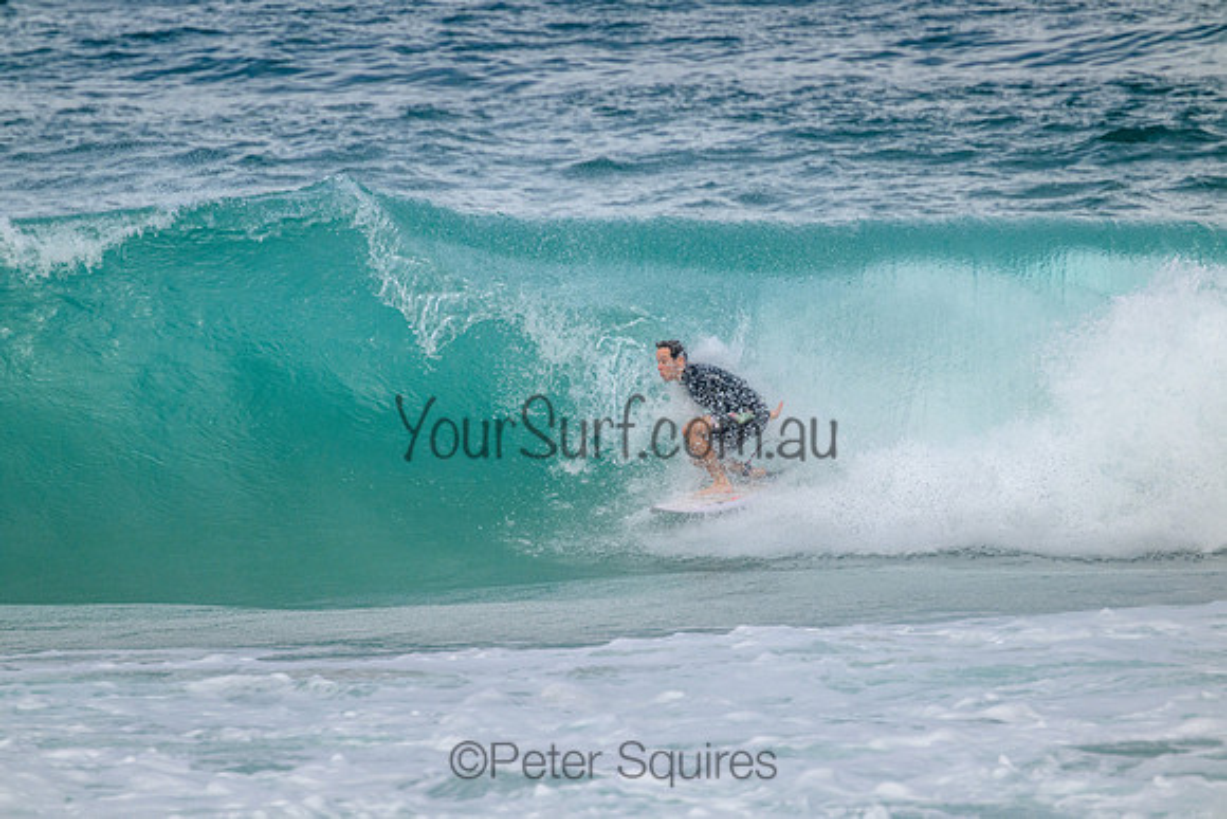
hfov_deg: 2.6
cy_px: 410
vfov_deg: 1.7
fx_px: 27272
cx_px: 614
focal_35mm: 800
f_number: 11
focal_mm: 800
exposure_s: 1/2000
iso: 1000
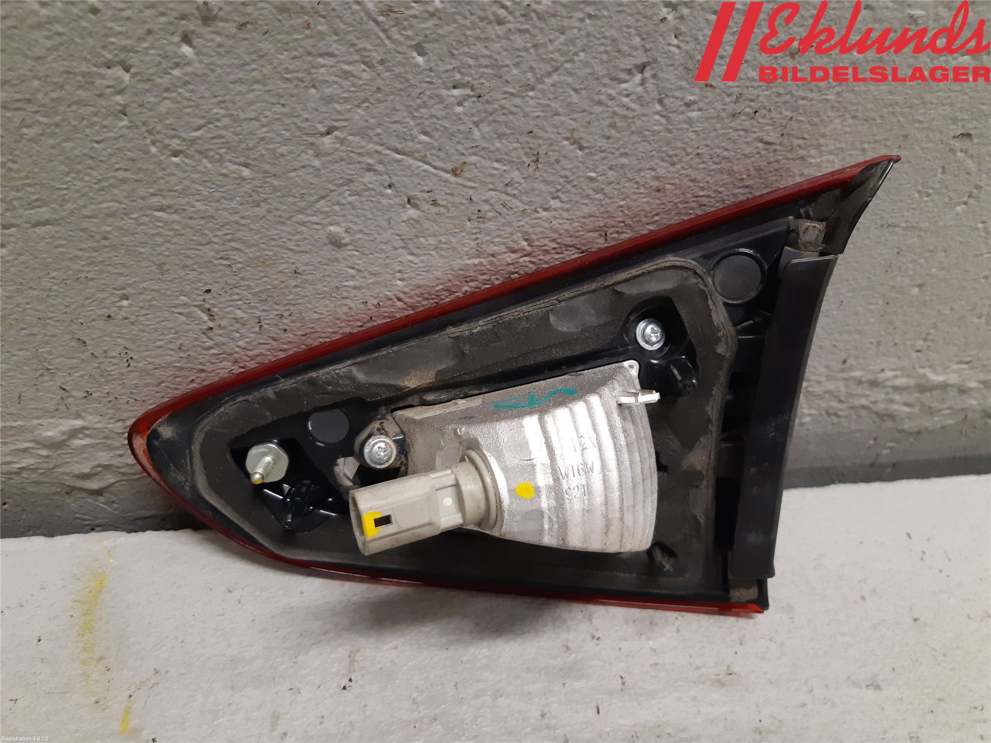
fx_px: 744
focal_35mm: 26
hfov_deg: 67.3
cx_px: 496
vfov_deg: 53.1
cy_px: 372
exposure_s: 1/50
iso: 200
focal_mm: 3.93
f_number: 1.7
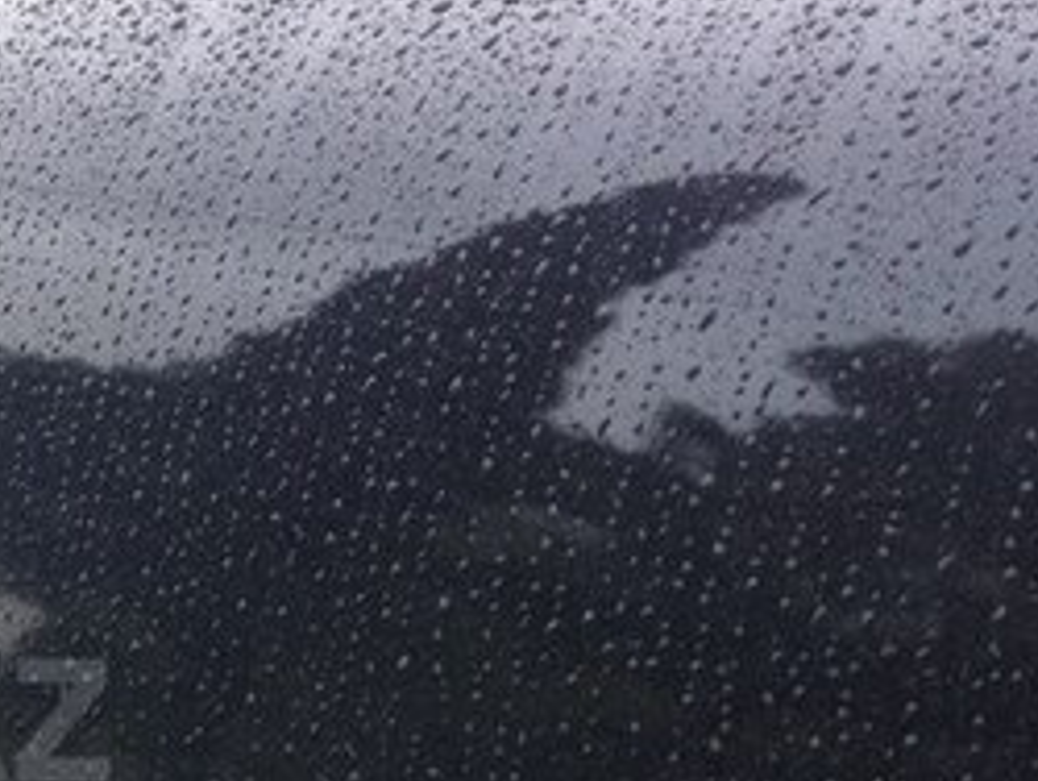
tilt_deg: -12.6
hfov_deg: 20.5
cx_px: -316
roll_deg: -2.9
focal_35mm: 87
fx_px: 2611
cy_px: 721
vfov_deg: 16.7
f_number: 2.4
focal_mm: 4.12
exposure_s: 1/20
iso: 125
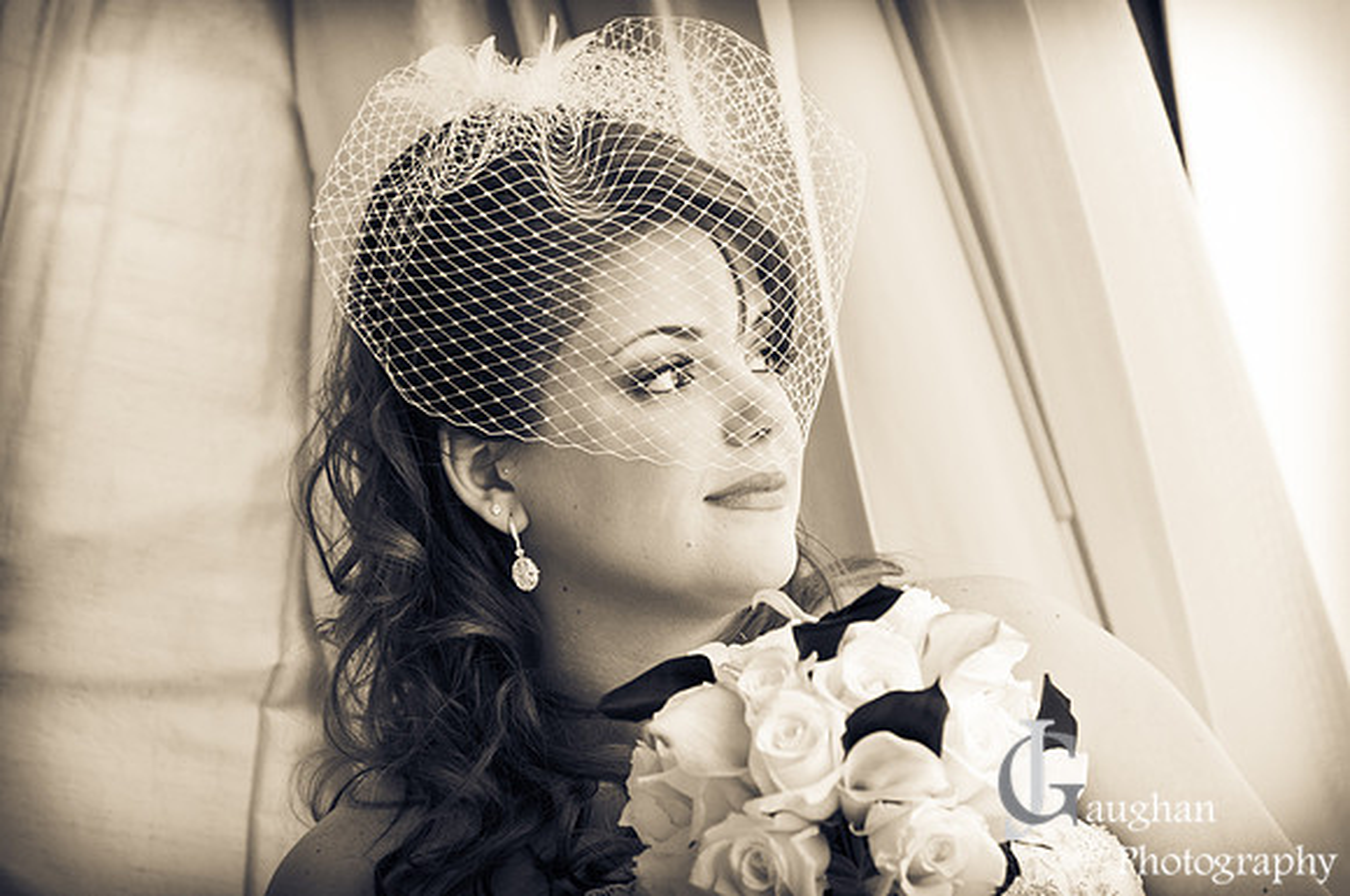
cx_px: 675
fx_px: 6516
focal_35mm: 174
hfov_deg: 11.8
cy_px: 448
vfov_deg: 7.9
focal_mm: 116
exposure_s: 1/60
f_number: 3.5
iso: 800
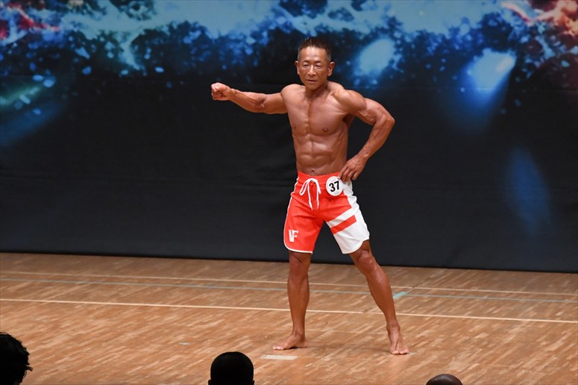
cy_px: 192
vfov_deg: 4.8
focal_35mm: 285
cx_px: 289
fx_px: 4574
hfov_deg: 7.2
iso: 6400
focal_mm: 190
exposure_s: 1/400
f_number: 5.6
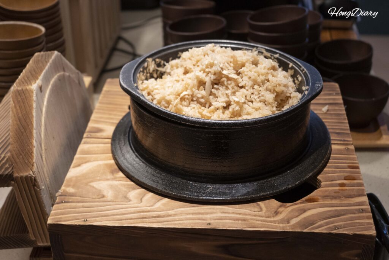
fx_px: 648
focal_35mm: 60
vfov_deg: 22.6
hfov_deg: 33.4
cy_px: 130
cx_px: 194
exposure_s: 1/160
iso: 4000
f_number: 5.6
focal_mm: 60
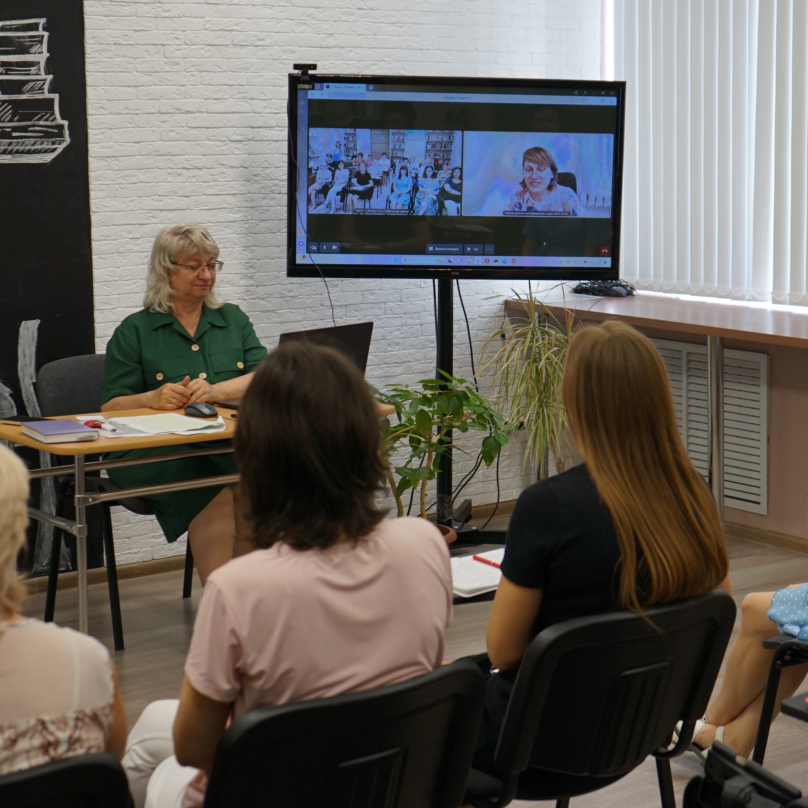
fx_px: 1796
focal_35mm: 68
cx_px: 495
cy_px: 347
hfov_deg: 25.3
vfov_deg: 25.3
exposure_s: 1/160
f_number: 4.5
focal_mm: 42
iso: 800
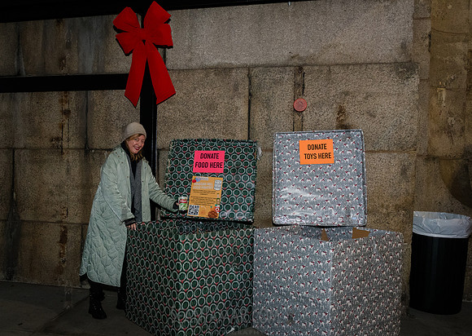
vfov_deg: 43.4
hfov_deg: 58.1
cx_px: 186
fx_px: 420
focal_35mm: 31
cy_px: 185
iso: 4000
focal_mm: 26
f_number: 3.5
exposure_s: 1/125
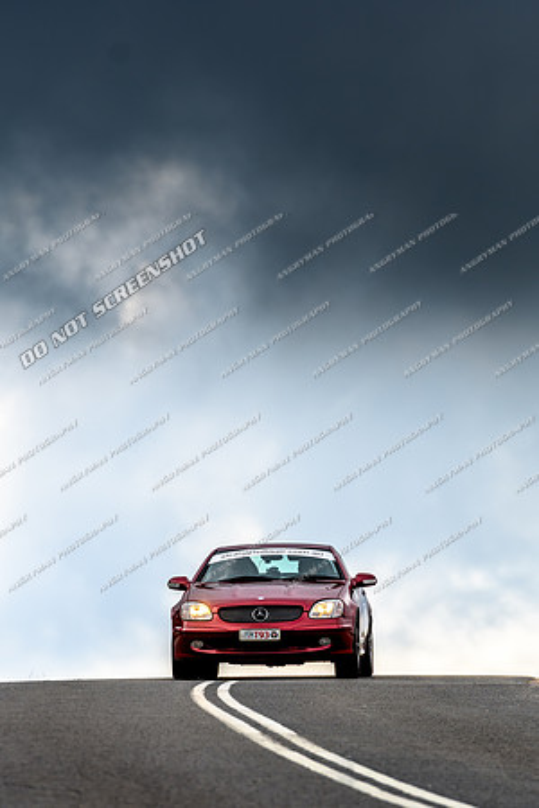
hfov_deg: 4.6
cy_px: 404
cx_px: 270
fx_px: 6737
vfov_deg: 6.9
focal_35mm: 300
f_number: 4
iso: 200
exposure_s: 1/1600
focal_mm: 200
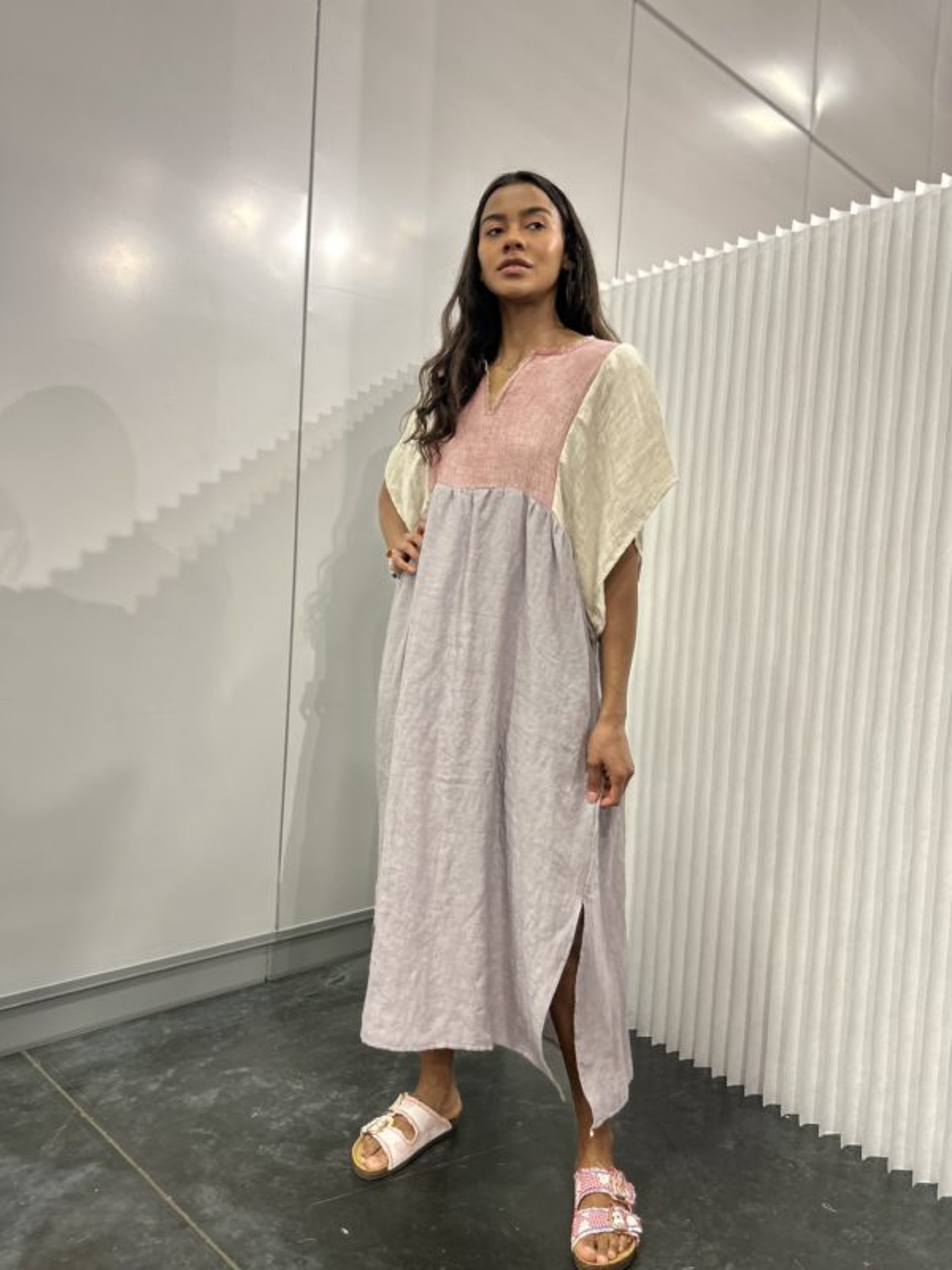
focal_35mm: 26
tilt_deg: -1.3
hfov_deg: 53.1
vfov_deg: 67.3
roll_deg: -3.6
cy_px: 635
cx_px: 476
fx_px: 953
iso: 125
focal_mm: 5.7
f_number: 1.5
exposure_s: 1/120
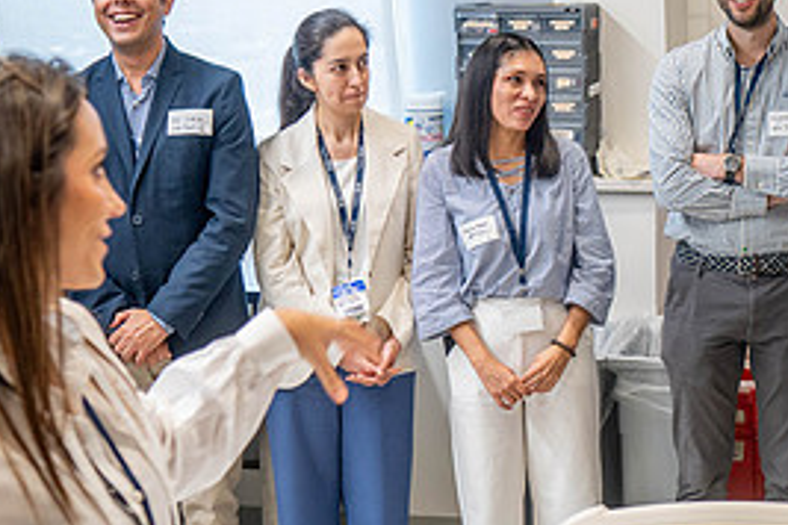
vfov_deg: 16.2
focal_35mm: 84
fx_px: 1839
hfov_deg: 23.5
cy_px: 327
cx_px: 730
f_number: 3.2
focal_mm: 35
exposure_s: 1/200
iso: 800
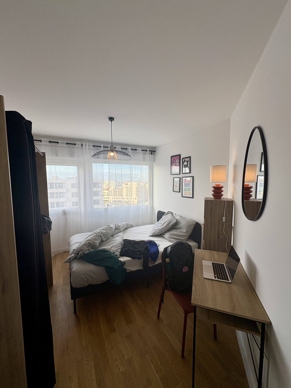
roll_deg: -0.1
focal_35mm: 14
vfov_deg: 102.1
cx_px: 146
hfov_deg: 85.7
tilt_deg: -4.2
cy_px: 194
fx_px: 157
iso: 50
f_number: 2.2
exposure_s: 1/247
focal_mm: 2.22
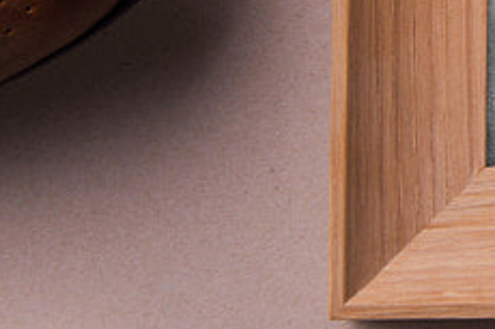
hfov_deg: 5.8
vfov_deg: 3.9
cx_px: 1083
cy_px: -310
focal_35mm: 348
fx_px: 4781
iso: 100
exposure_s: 1/160
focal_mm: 50
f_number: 16
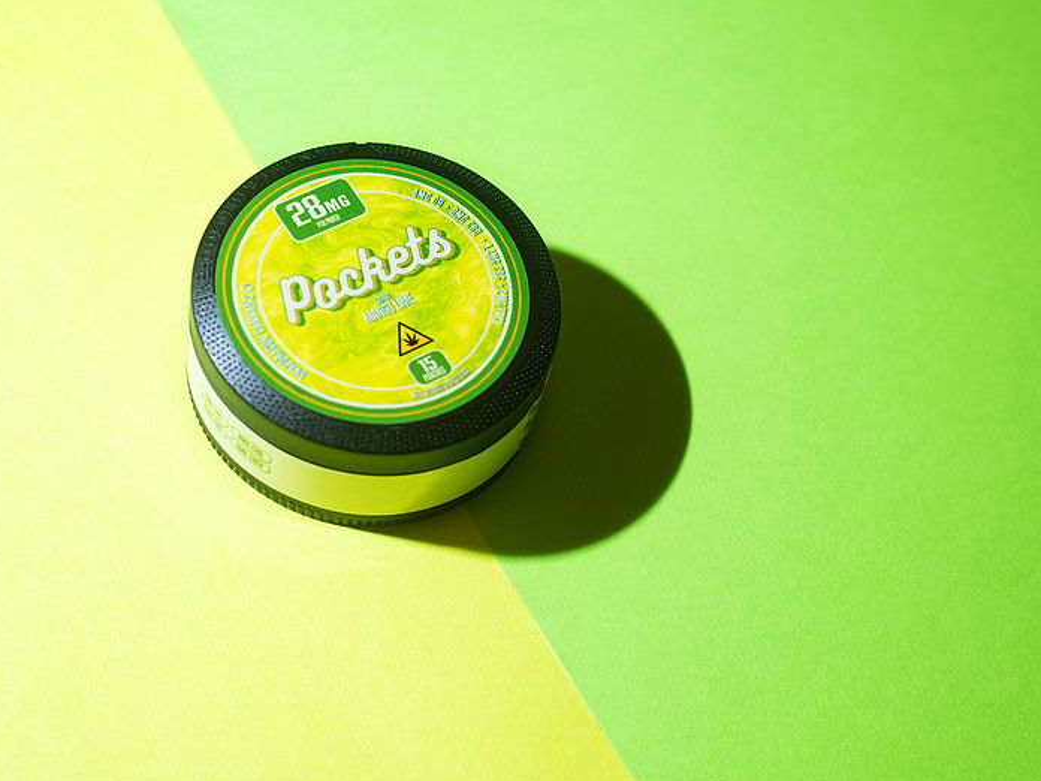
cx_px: 592
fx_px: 1804
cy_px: 360
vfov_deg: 24.4
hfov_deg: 32.1
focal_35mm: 60
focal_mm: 50
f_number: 5.6
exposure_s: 1/60
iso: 200
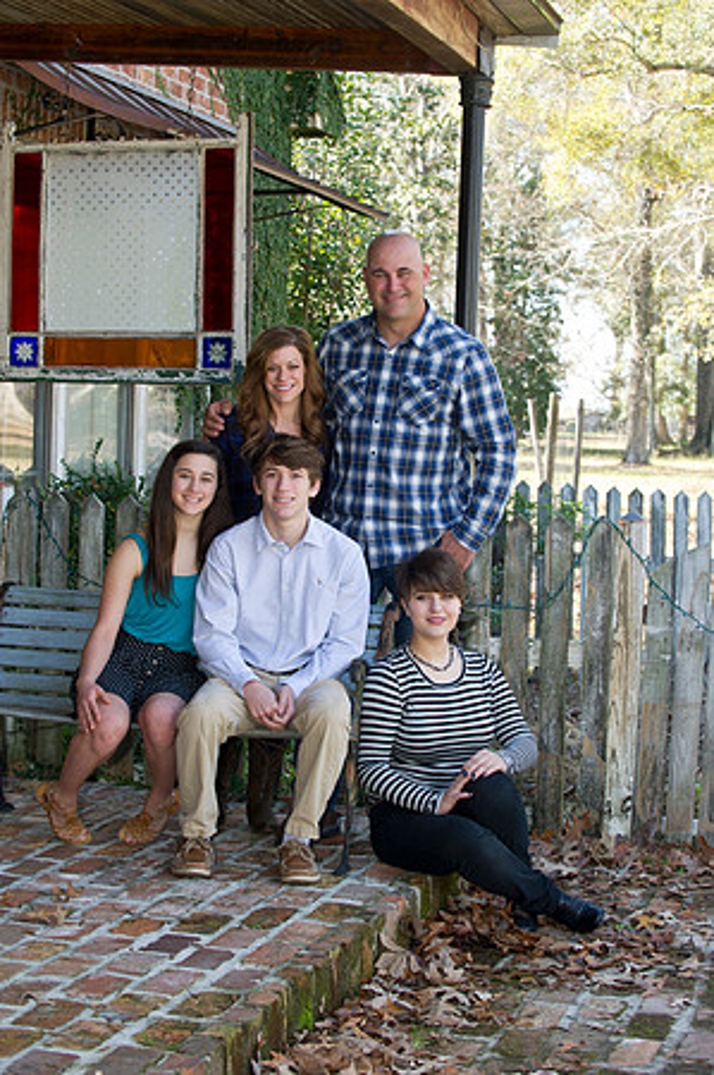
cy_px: 538
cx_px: 357
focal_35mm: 70
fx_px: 2087
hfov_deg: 19.4
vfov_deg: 28.9
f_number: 5
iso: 400
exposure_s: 1/100
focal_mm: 70
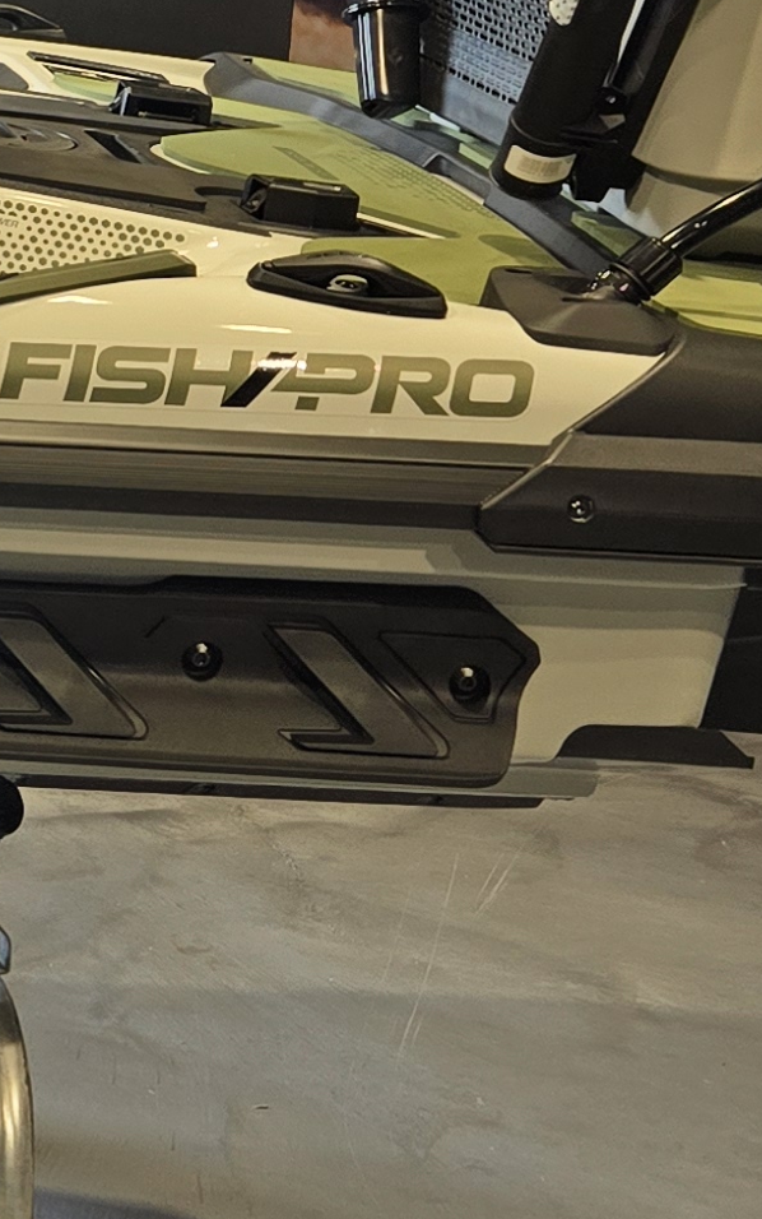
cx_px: -998
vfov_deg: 20.0
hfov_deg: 11.0
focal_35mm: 102
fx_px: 3387
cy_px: 142
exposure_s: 1/120
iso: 40
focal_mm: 5.4
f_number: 1.8
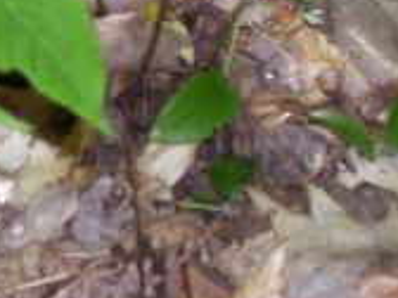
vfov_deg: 5.6
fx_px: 3058
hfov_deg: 7.2
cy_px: 210
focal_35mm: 266
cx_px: -355
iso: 125
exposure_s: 1/90
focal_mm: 11.6
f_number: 4
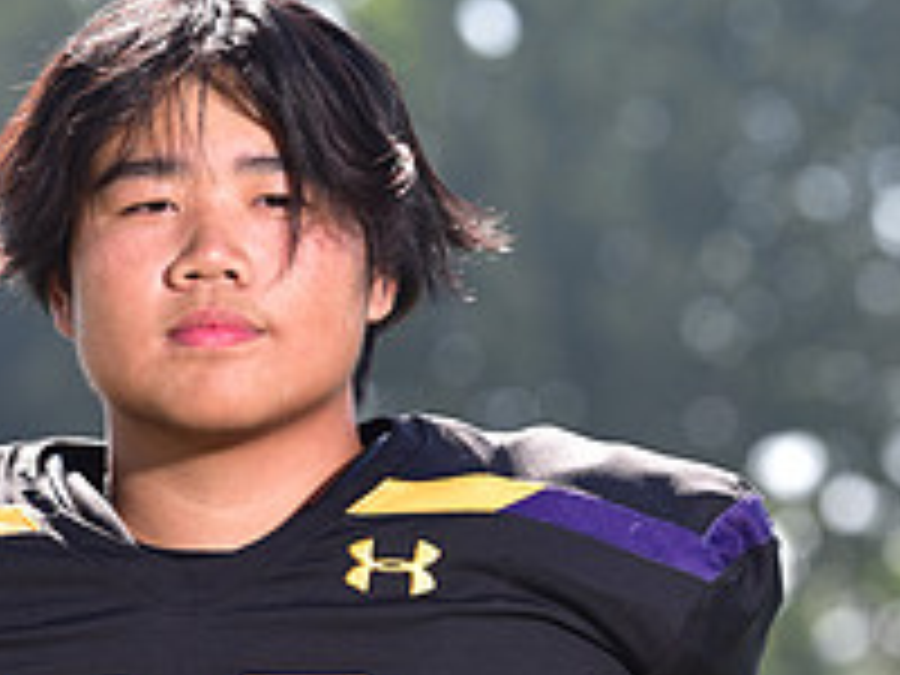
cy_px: 756
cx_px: 313
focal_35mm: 433
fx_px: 11258
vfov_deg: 3.4
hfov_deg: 4.6
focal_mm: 155
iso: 100
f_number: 5
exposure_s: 1/250
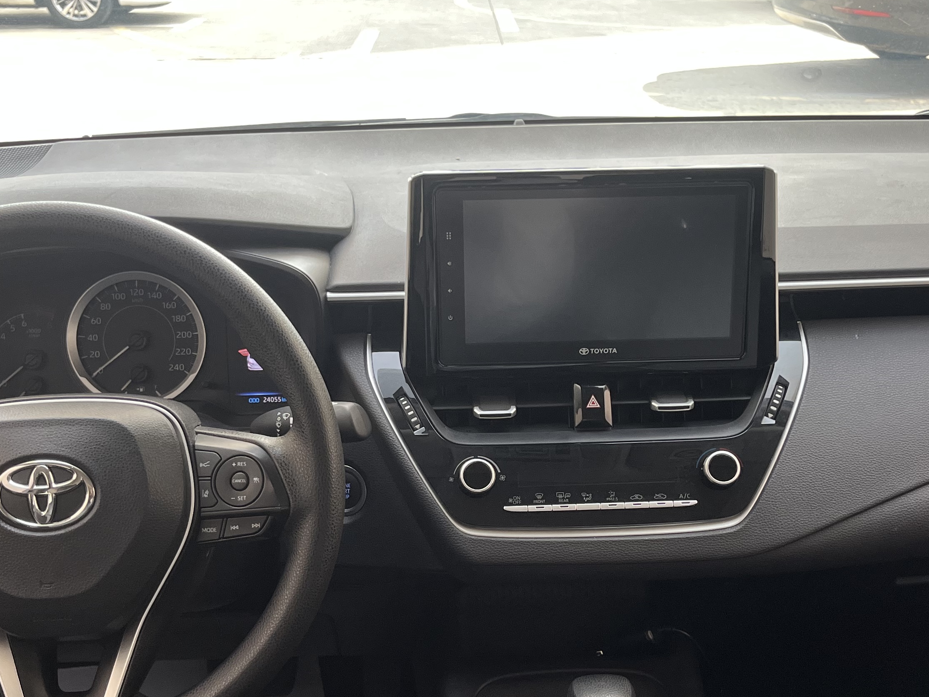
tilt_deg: -25.6
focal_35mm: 47
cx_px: 477
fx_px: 1261
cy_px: 444
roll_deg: +1.1
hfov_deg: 40.4
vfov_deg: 30.7
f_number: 1.6
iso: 100
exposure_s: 1/122
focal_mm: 5.1
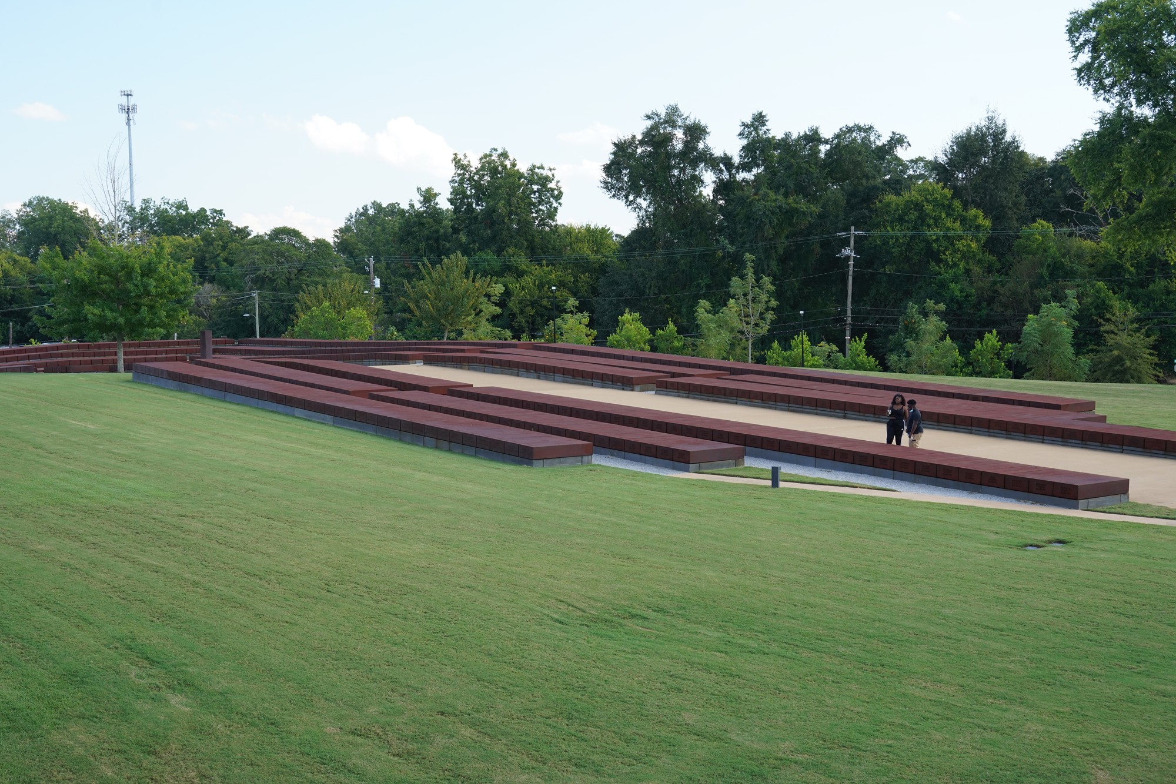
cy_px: 392
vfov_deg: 28.1
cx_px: 588
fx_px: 1568
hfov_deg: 41.1
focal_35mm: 48
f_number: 10
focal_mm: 48
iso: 800
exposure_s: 1/100
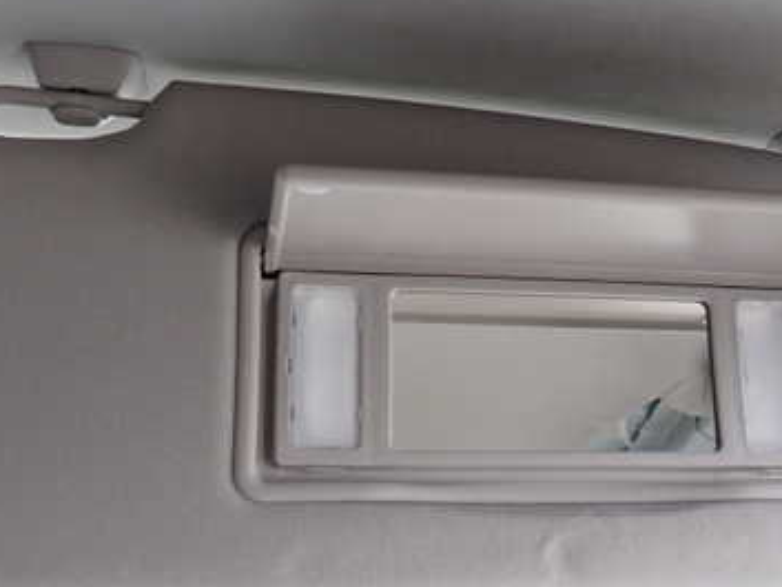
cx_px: 474
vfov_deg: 28.6
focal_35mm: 51
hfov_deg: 37.3
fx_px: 1153
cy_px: 308
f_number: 2.3
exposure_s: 1/30
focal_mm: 5.4
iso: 200
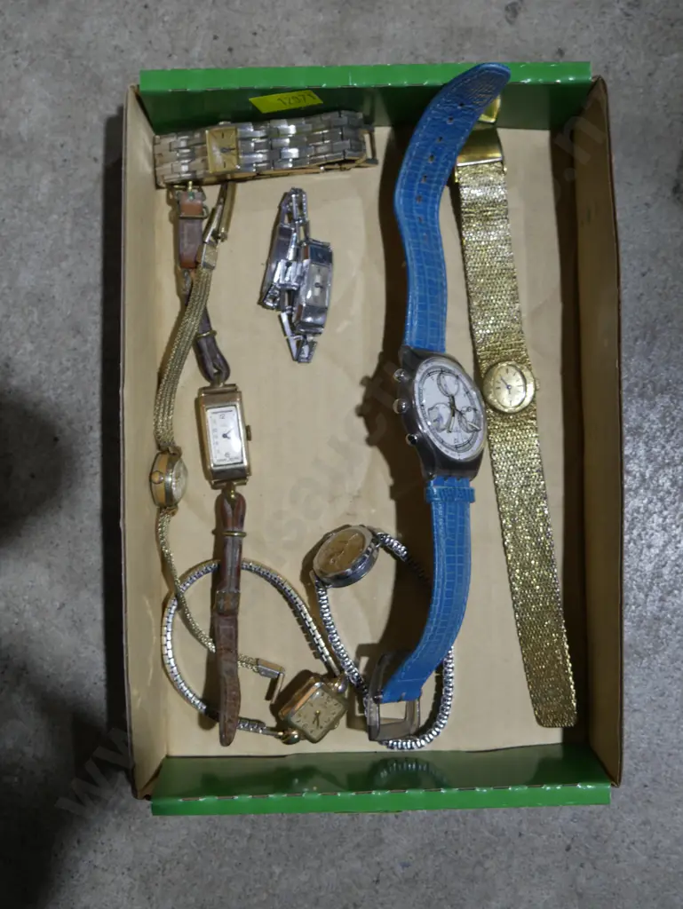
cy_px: 454
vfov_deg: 46.8
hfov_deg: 36.0
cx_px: 342
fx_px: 1051
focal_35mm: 40
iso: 320
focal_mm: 20
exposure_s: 1/60
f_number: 5
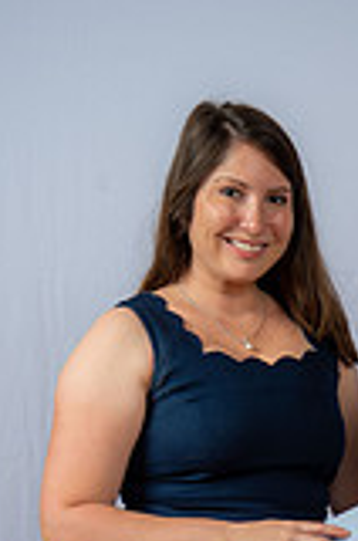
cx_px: 434
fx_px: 2112
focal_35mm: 141
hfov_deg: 9.6
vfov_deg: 14.1
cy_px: 649
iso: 250
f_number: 6.3
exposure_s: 1/200
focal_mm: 50
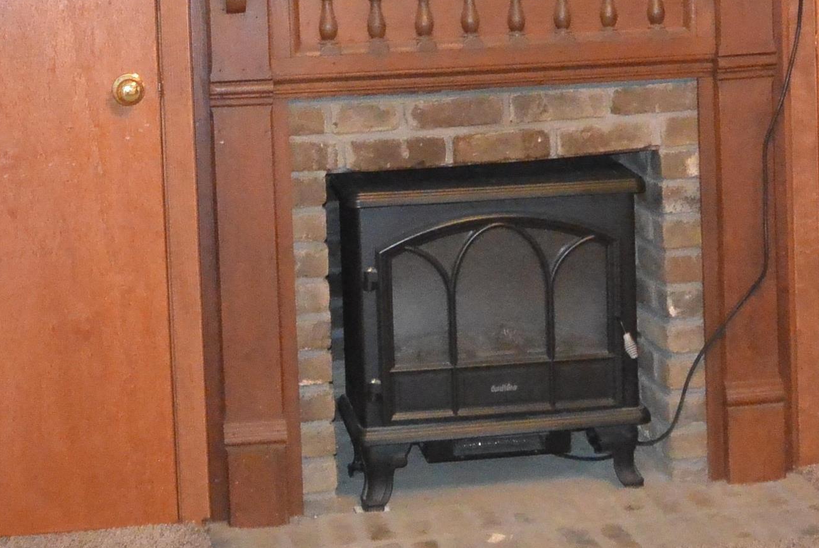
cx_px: 474
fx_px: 2164
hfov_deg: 21.4
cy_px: 9
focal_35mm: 95
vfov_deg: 14.2
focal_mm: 15
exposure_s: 1/50
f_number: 4.2
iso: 3200
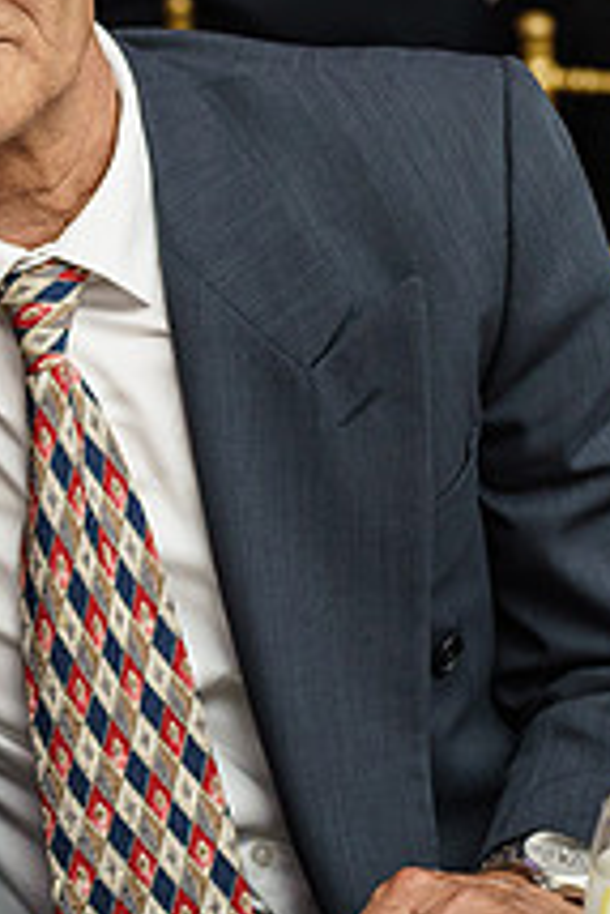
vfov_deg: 10.1
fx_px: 5151
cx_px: -239
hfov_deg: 6.7
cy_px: 228
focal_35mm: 203
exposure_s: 1/250
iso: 500
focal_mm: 50
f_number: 2.5
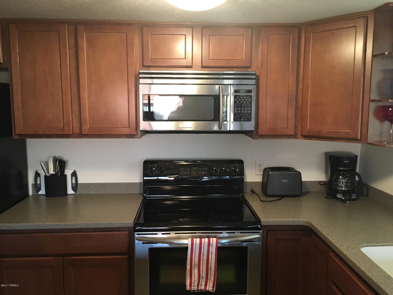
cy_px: 148
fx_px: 329
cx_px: 196
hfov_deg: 61.7
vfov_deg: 48.2
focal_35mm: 29
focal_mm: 4.15
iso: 160
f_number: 2.2
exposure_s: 1/30
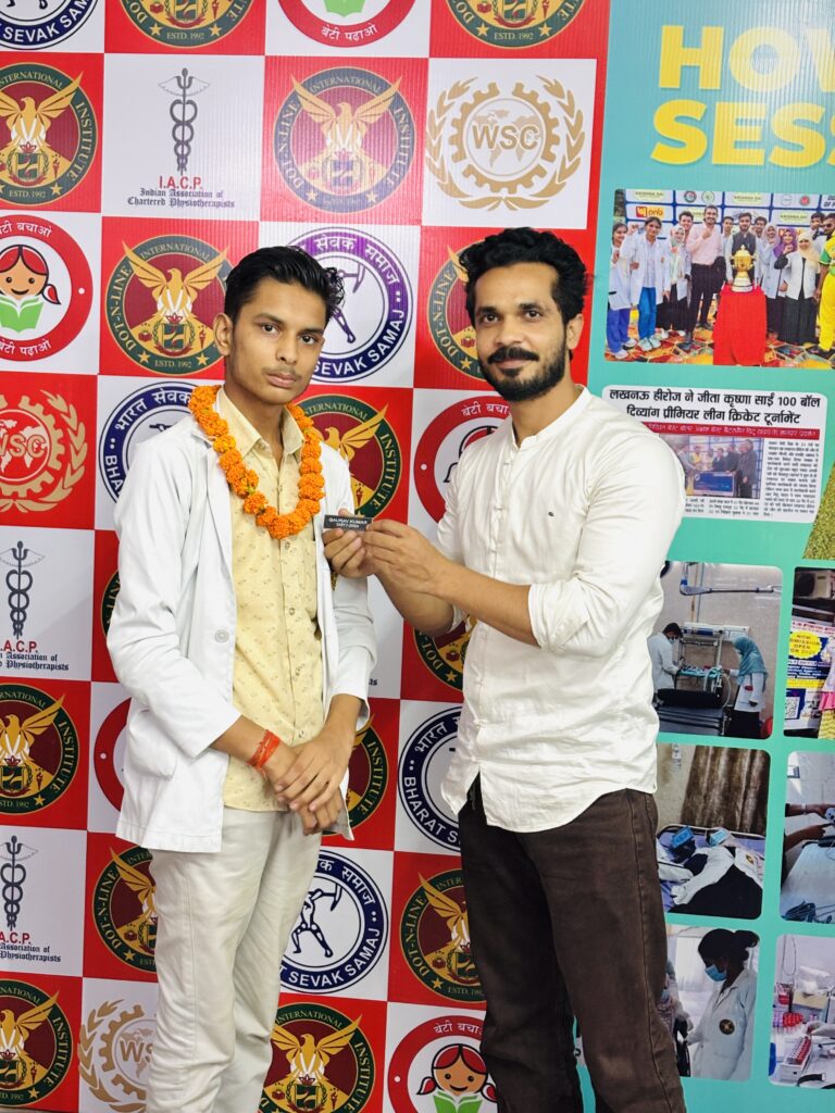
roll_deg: -2.8
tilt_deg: -7.3
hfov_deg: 28.0
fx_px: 1672
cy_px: 556
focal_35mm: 52
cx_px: 418
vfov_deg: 36.8
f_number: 1.6
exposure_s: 1/33
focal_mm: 5.96
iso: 160
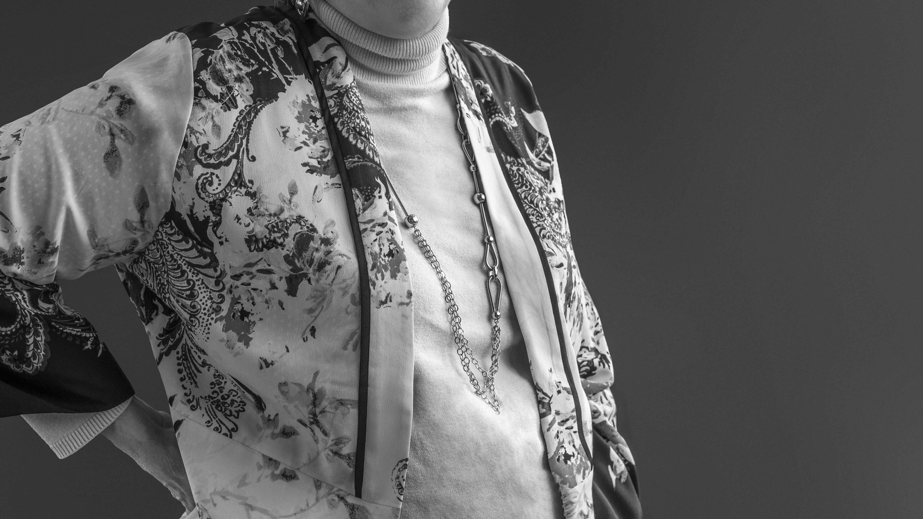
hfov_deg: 29.4
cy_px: 136
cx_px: 464
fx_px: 1762
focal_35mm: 72
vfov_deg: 16.7
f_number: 5.6
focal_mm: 50
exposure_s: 1/160
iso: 100
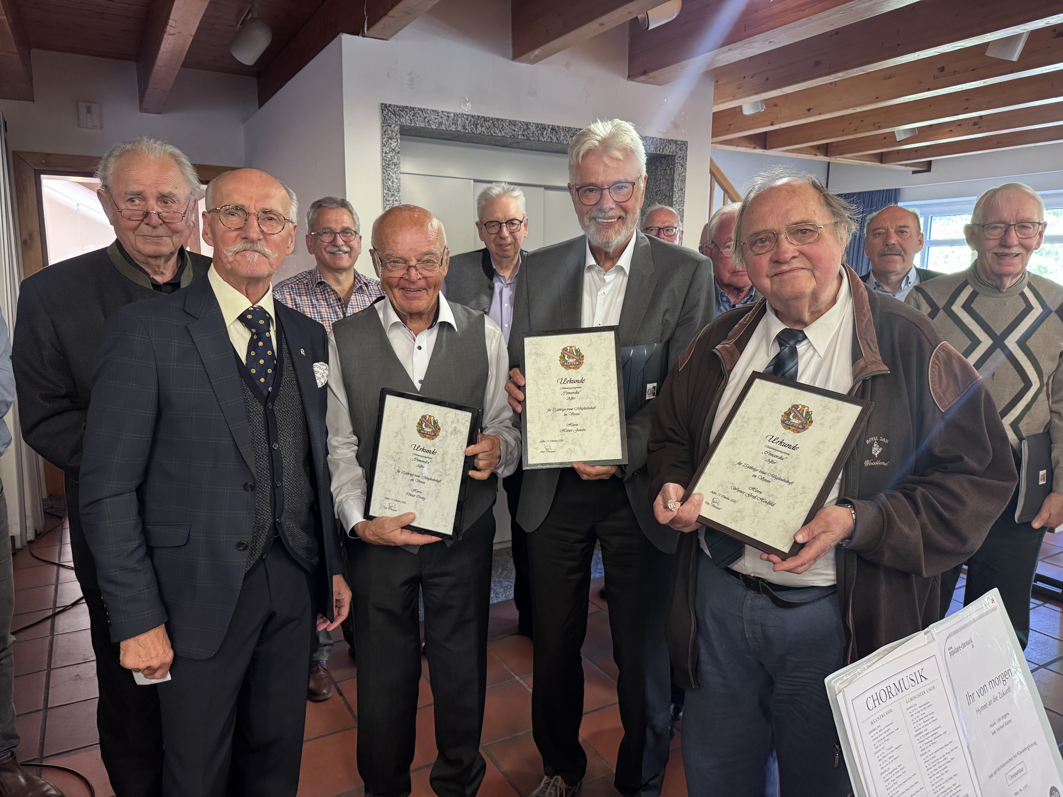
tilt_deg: -8.9
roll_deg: +0.4
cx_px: 532
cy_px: 398
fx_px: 737
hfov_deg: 71.6
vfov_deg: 56.8
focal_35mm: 24
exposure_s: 1/50
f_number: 1.78
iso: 400
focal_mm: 6.76
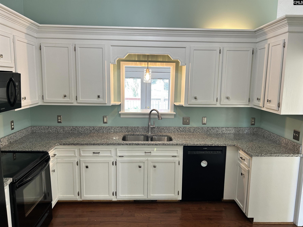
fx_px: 228
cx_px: 152
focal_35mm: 26
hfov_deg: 67.3
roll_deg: -1.2
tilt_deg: -8.5
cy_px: 114
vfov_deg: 53.1
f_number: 1.5
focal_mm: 5.7
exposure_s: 1/60
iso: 64
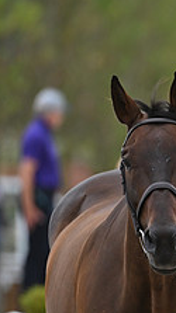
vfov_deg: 2.0
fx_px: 9076
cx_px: 387
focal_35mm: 1091
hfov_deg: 1.1
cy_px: 187
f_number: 5.6
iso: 720
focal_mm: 400
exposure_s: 1/1600
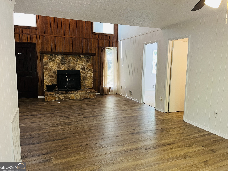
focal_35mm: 26
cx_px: 114
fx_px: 171
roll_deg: -0.6
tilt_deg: -7.7
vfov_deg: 53.1
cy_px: 86
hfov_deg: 67.3
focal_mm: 5.1
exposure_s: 1/60
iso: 100
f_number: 1.6
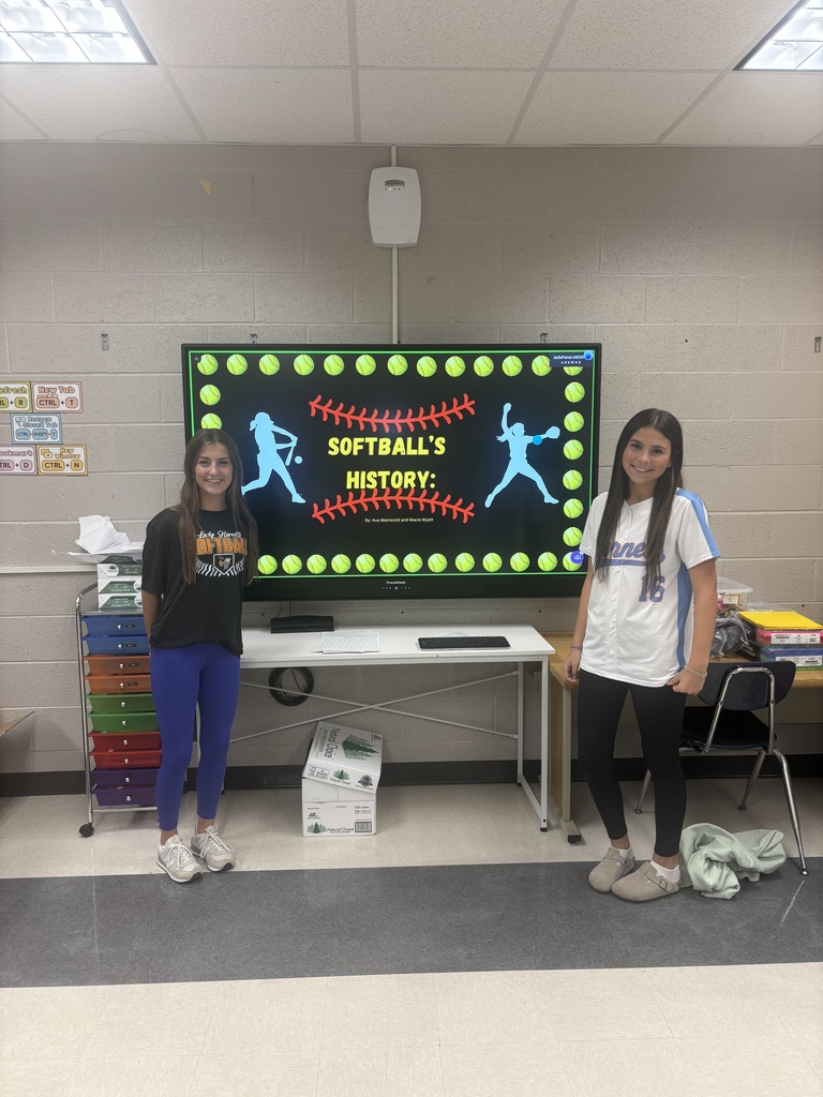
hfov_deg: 53.1
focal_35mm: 26
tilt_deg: -7.7
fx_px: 824
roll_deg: -0.8
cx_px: 412
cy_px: 548
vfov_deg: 67.3
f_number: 1.6
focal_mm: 5.96
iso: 80
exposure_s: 1/60
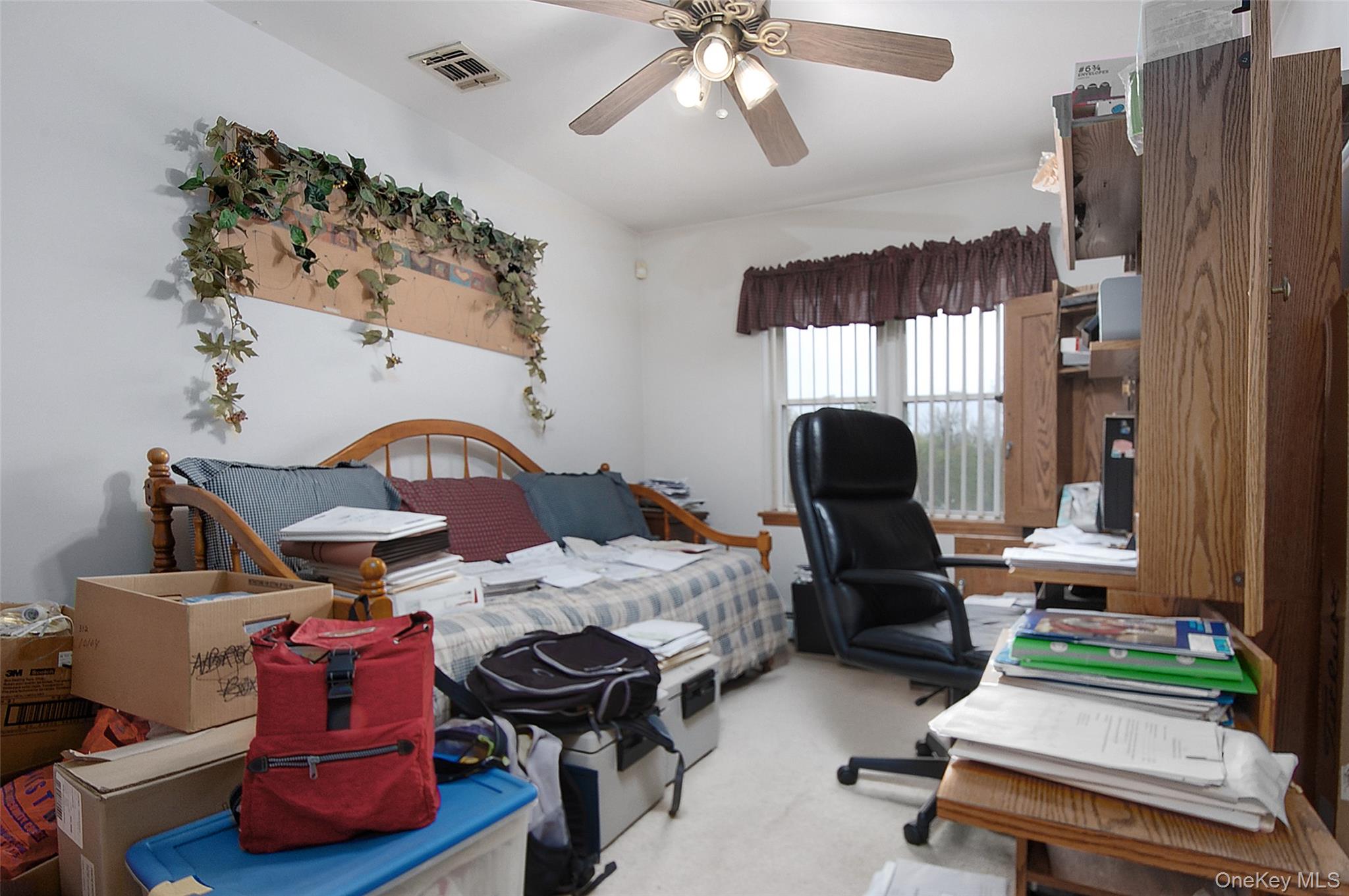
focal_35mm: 15
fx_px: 561
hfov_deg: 100.4
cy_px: 448
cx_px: 674
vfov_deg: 77.2
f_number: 14
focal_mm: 10
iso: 400
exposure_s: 1/50
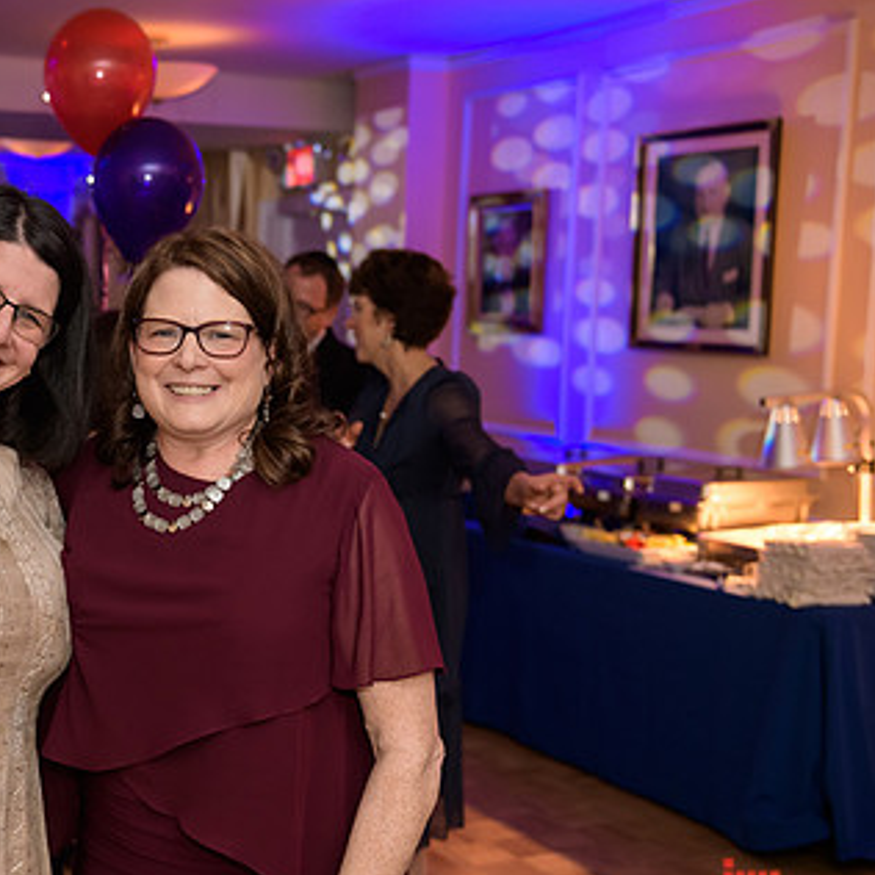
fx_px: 1516
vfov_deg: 32.2
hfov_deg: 31.0
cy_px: 467
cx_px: 116
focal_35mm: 53
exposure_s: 1/125
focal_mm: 34
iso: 800
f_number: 3.2
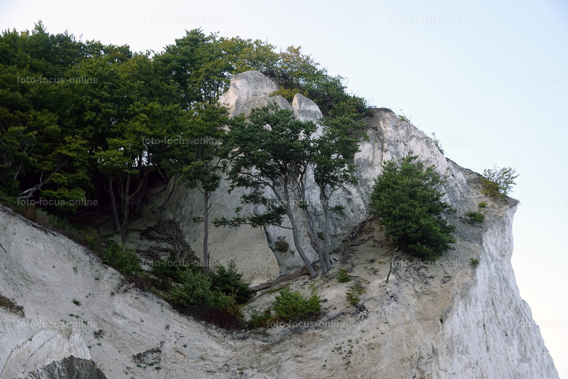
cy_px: 190
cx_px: 284
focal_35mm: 74
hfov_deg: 27.3
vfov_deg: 18.4
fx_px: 1168
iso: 100
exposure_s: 1/250
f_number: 3.5
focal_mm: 27.24
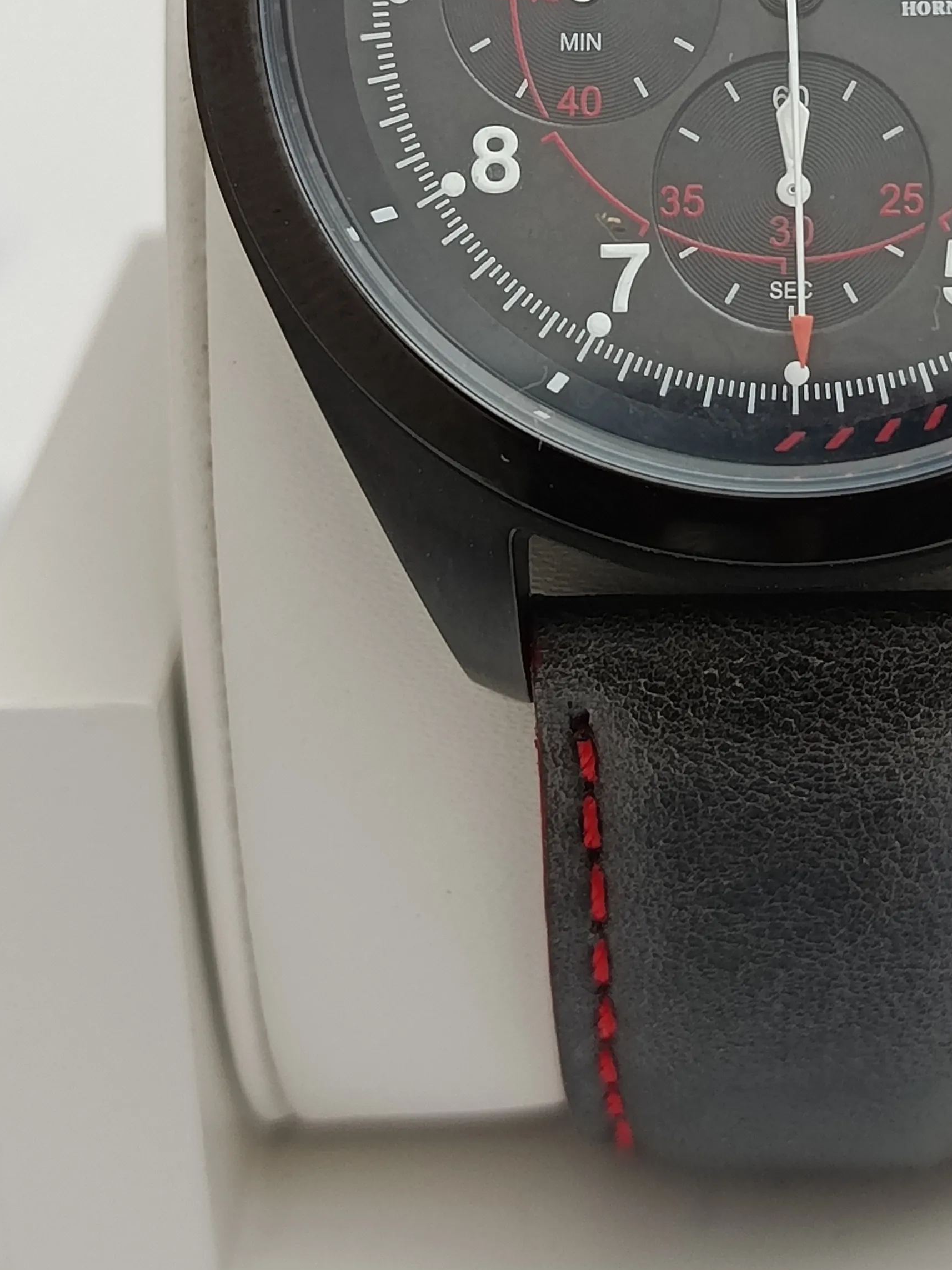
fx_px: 3081
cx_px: 786
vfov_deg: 23.0
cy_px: 290
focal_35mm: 84
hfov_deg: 17.4
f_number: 1.7
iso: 487
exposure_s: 1/100
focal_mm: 5.24
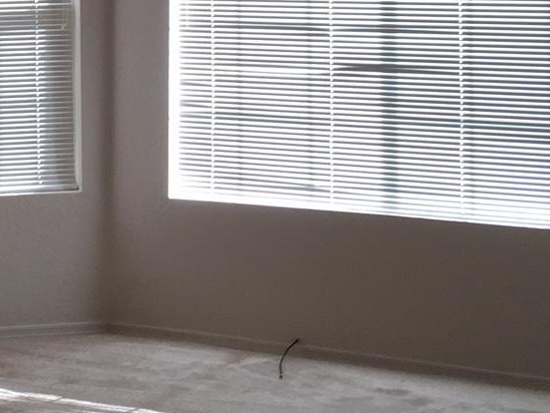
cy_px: -75
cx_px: -43
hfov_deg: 17.9
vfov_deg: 13.6
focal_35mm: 106
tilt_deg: -0.8
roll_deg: +1.0
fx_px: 1684
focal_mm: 4.15
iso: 40
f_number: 2.2
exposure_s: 1/120
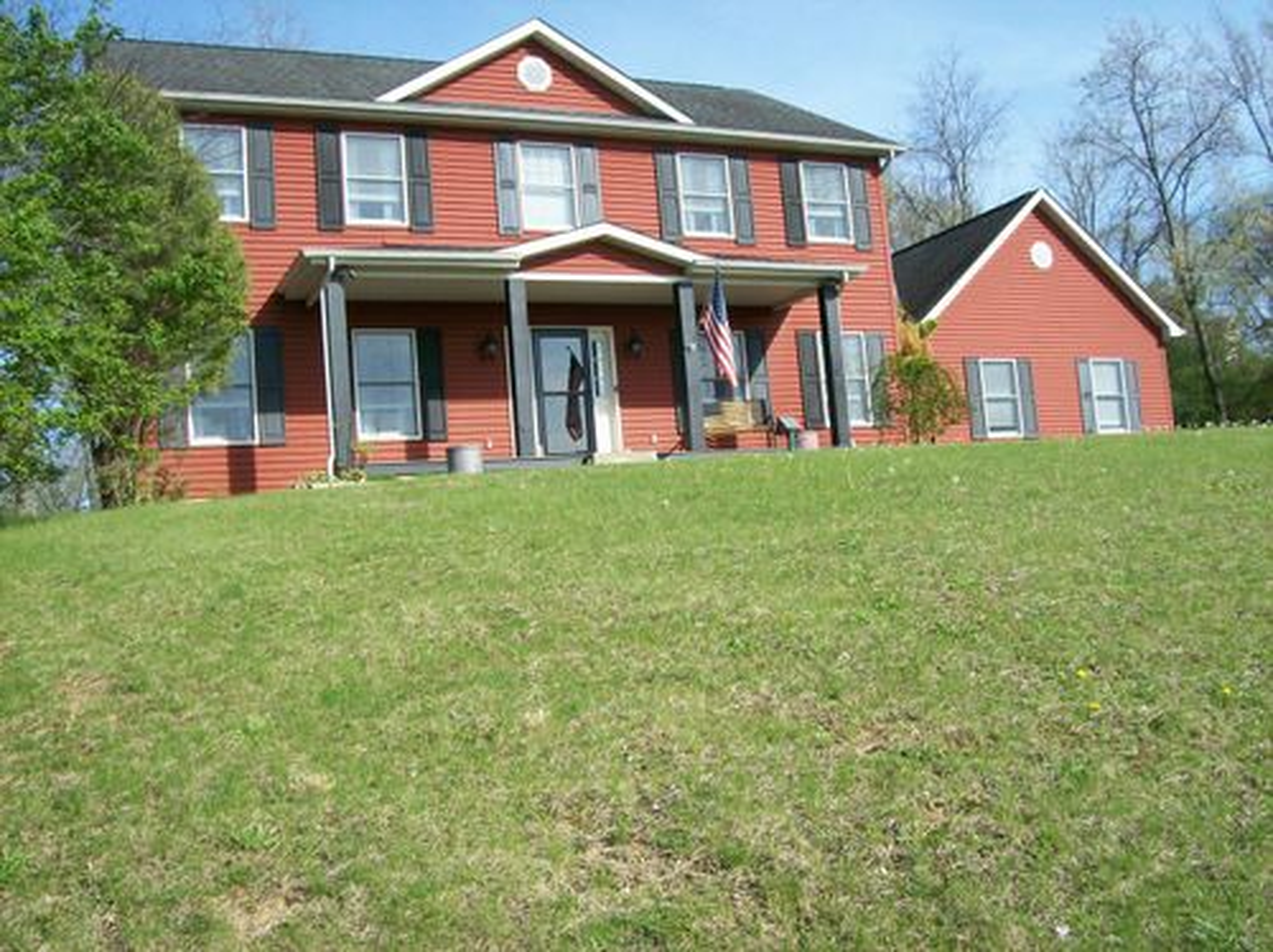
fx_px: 1323
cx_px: 636
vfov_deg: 39.6
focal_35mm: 36
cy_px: 476
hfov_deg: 51.4
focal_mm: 6
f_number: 4.8
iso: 80
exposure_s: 1/386
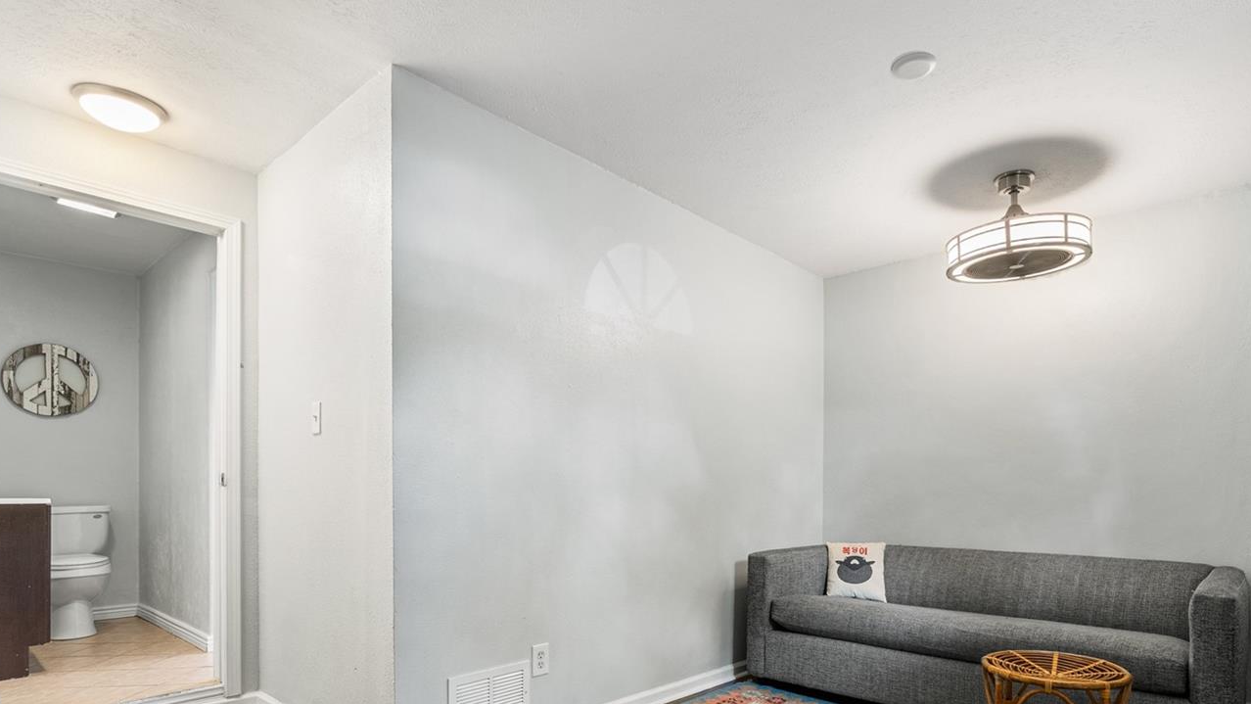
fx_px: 697
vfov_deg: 52.1
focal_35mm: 21
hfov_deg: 83.6
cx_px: 690
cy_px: 492
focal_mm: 16
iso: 200
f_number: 8
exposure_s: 2.5
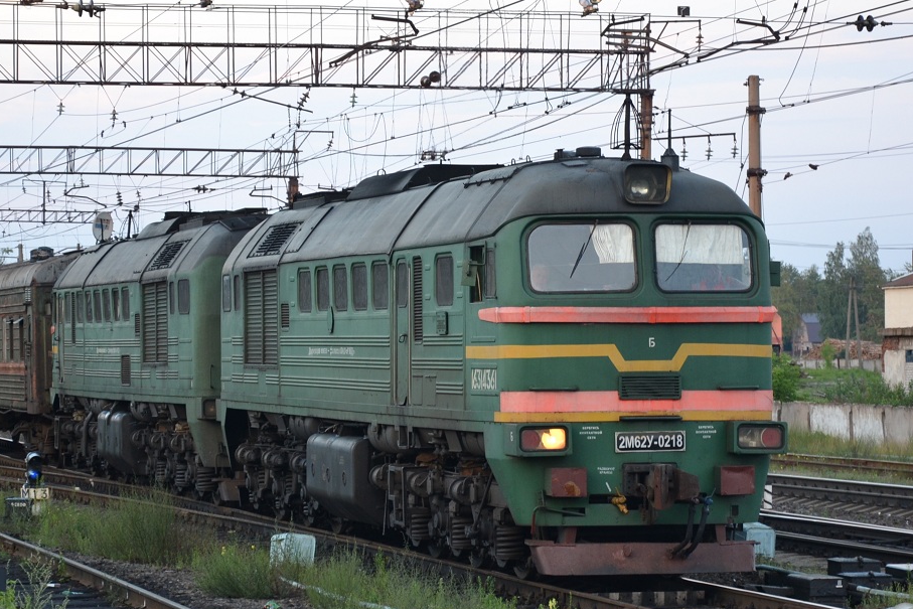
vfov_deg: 10.5
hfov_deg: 15.6
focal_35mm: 131
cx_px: 415
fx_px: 3323
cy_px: 330
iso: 400
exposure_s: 1/60
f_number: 5.3
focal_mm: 66
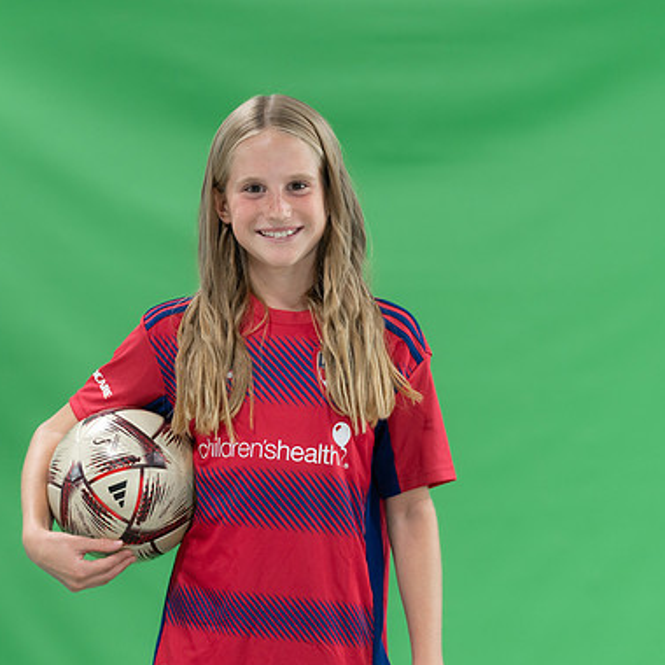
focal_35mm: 196
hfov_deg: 8.9
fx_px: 4260
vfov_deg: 8.9
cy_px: 337
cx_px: 285
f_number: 2.8
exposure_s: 1/250
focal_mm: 151
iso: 1000
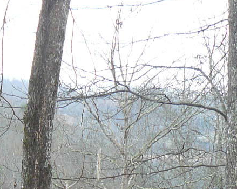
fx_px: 1059
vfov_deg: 10.0
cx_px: -14
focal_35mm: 151
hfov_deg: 12.6
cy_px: 255
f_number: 2.8
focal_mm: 6
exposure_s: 1/125
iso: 100
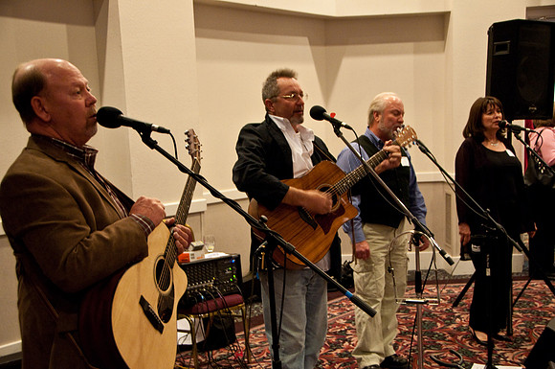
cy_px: 184
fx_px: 716
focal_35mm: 46
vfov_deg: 28.9
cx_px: 278
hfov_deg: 42.4
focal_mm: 31
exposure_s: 1/20
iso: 1250
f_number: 4
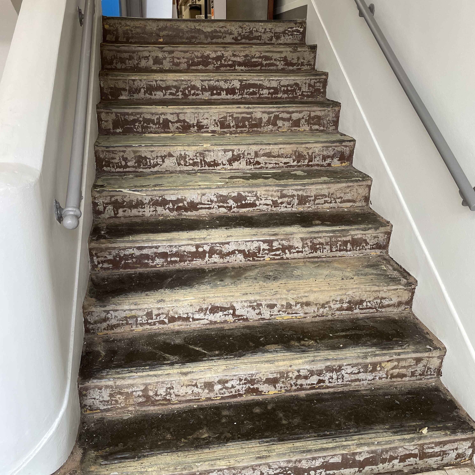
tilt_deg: -21.3
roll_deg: -0.2
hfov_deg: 52.5
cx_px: 236
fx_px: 481
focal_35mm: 31
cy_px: 234
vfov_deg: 52.5
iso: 64
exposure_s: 1/60
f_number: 1.6
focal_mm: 4.2
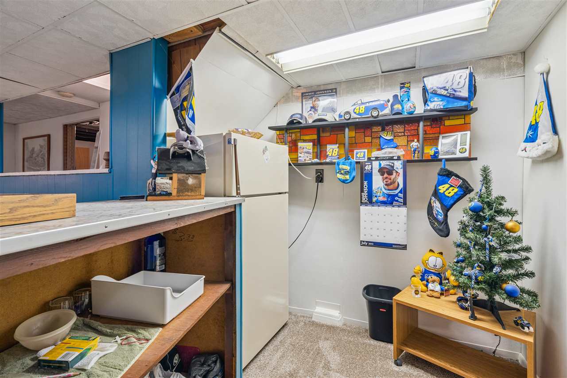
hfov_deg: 96.7
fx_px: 252
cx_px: 284
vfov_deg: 73.7
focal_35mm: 16
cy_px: 189
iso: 400
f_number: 10
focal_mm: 16
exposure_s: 1/3.33
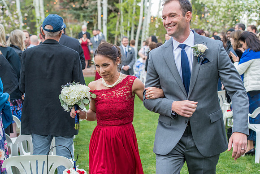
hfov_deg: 28.8
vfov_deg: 19.5
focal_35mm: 70
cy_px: 87
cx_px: 130
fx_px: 506
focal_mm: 70
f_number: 5
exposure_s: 1/200
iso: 400
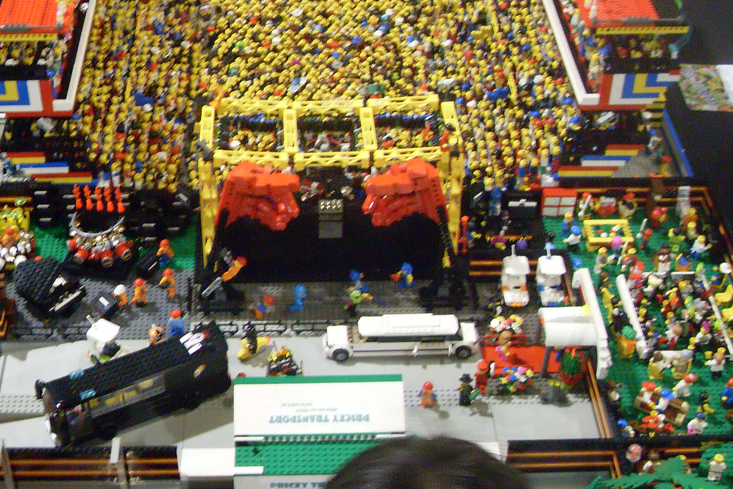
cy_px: 181
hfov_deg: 33.3
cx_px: 312
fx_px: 1222
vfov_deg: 22.6
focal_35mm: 60
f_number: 2.8
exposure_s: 1/8
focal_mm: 6.3
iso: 200
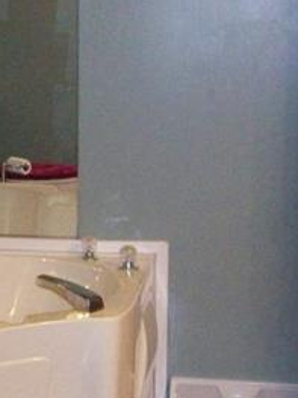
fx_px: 1241
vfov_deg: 18.2
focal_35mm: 108
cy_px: 213
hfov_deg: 13.3
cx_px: -76
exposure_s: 1/45
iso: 400
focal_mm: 6.2
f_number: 2.8
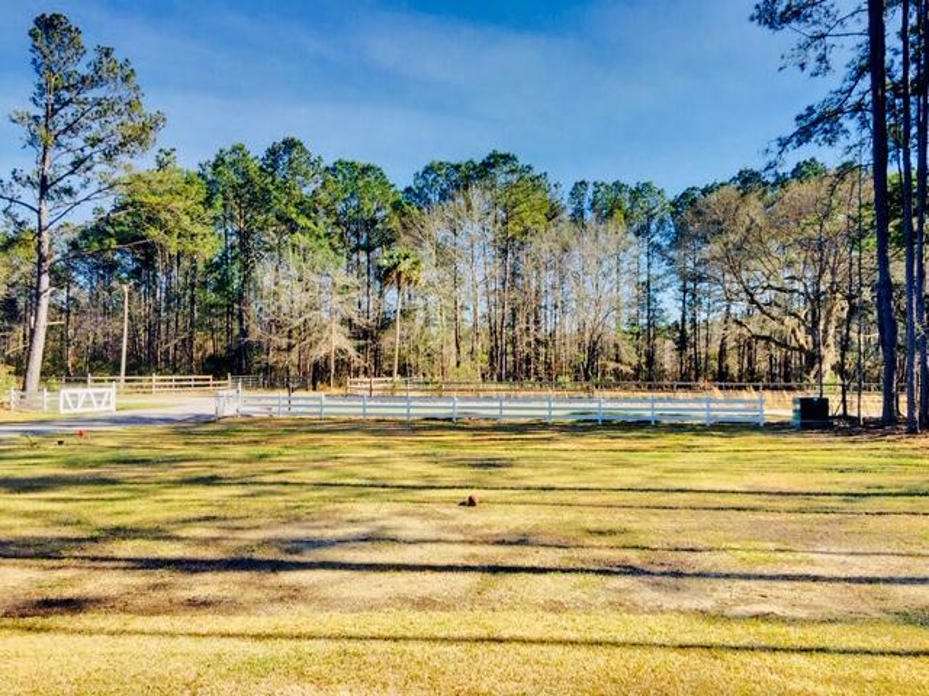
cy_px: 348
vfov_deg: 48.2
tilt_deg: +2.2
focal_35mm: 29
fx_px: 778
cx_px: 464
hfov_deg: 61.7
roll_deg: +0.2
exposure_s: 1/986
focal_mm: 4.15
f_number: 2.2
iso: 25
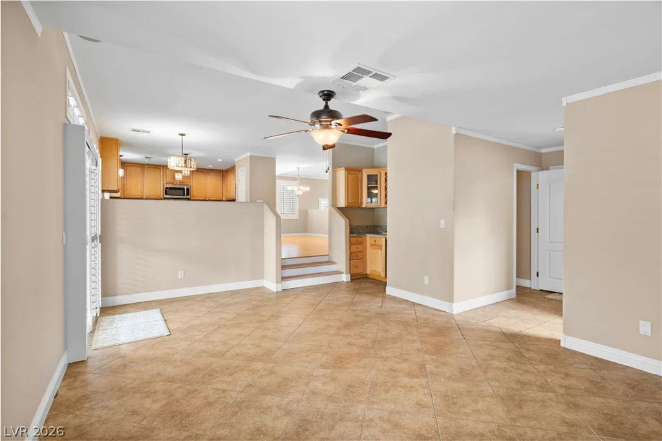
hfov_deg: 93.3
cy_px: 220
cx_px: 331
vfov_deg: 70.5
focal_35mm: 17
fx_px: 313
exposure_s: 1
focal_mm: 17
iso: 400
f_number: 8
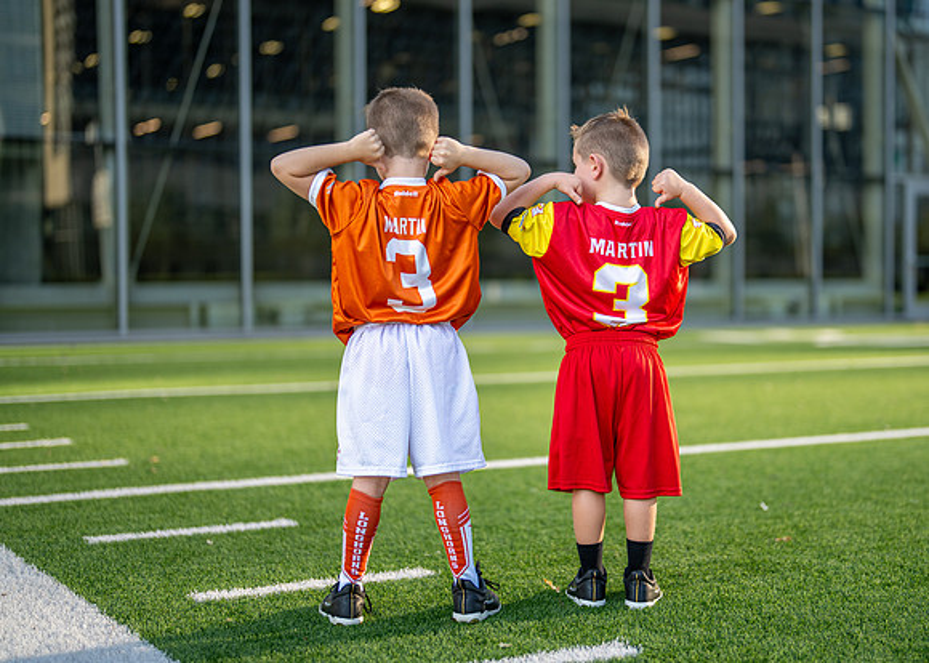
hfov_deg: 33.3
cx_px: 555
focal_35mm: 59
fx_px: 1549
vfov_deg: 24.2
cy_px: 326
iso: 100
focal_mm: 50
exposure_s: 1/2000
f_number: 1.2
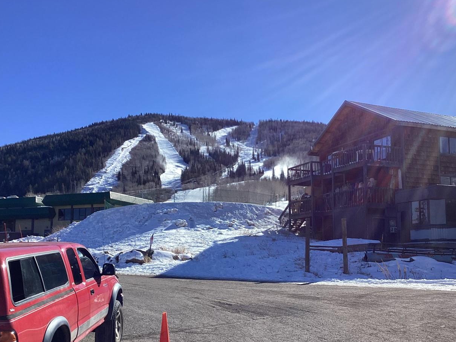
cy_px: 204
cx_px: 232
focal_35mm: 41
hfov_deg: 45.8
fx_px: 540
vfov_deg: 35.0
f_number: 2.4
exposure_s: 1/1733
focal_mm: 3.3
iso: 25
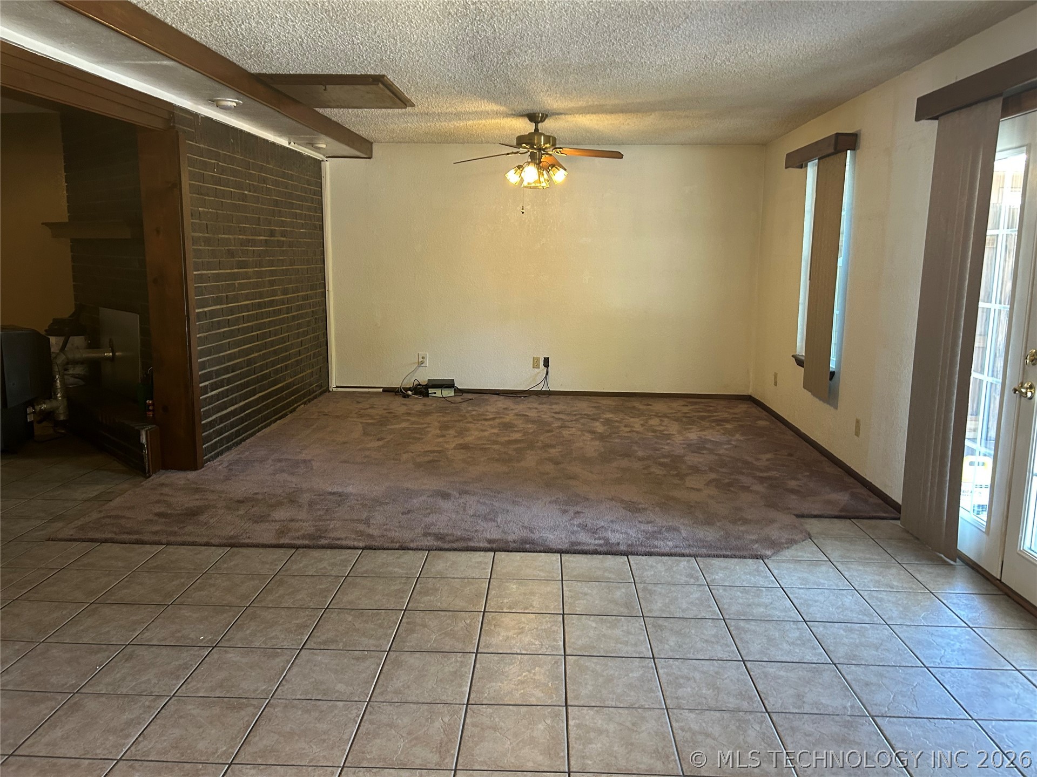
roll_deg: -2.5
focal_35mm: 26
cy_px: 388
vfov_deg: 53.1
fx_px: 779
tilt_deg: -6.5
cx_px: 518
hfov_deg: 67.3
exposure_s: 1/60
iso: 200
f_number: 1.5
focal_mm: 5.7
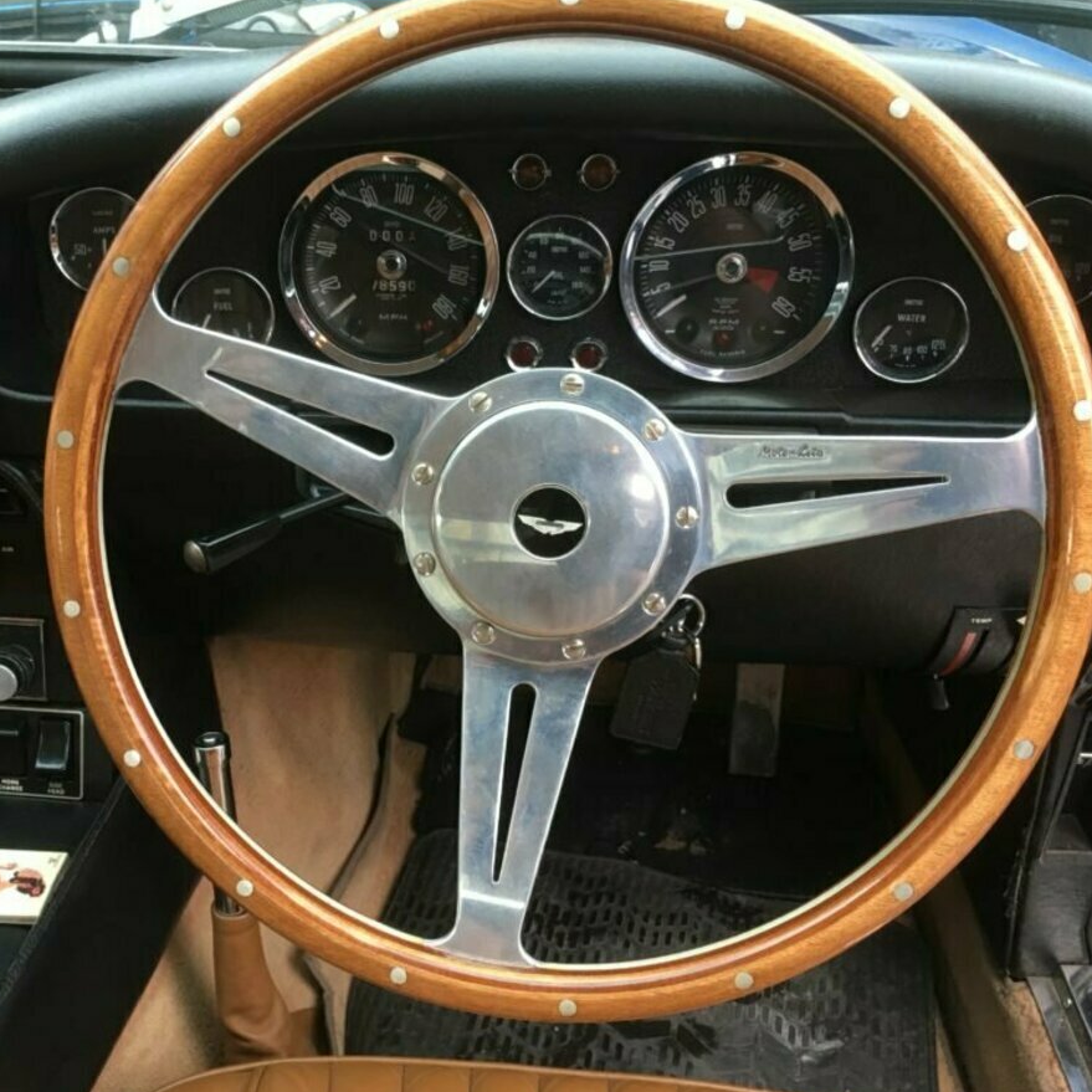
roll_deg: +0.6
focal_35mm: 35
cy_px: 552
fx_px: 1249
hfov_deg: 46.8
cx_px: 407
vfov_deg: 47.2
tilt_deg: -28.5
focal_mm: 4.15
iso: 40
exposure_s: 1/17
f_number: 2.2
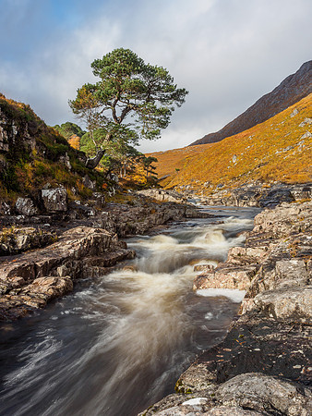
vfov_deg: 56.8
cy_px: 208
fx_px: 384
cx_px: 156
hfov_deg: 44.2
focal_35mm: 32
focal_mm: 16
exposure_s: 1.3
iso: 200
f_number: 11
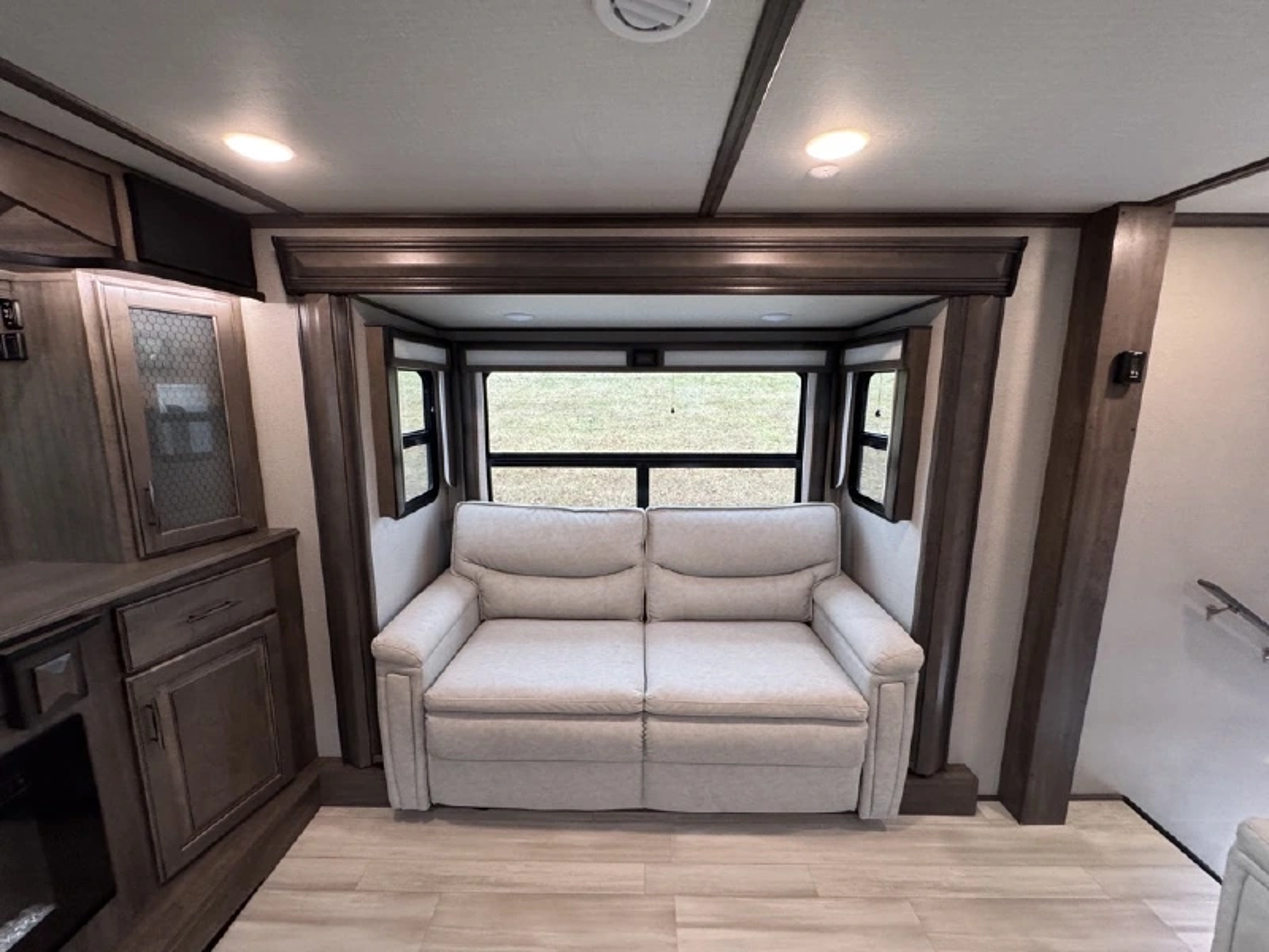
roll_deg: -0.7
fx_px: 513
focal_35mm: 14
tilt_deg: -8.1
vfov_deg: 85.7
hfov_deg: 102.1
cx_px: 634
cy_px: 476
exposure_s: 1/99
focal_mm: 2.22
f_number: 2.2
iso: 250
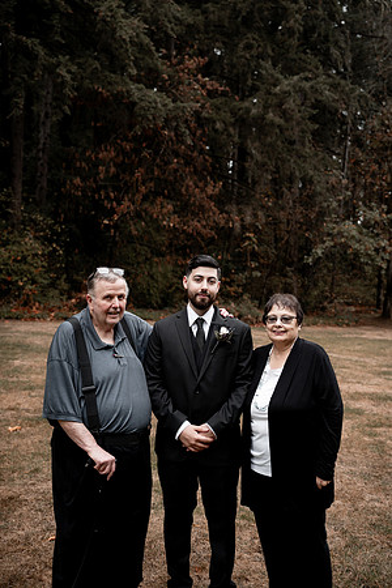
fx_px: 555
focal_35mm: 34
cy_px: 294
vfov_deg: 55.8
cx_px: 196
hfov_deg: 38.9
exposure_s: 1/1600
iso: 400
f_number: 2.8
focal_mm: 34
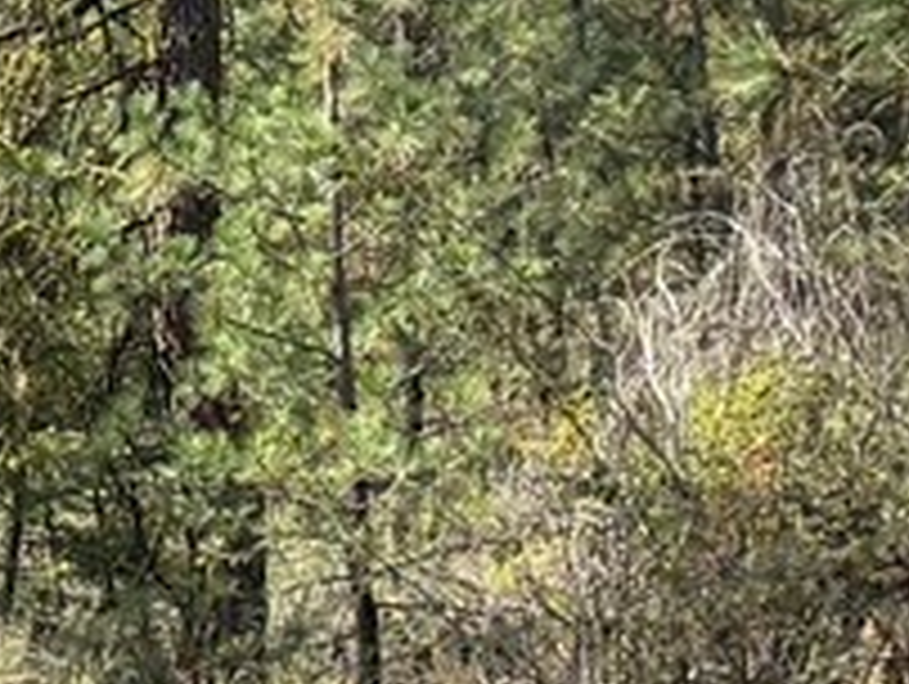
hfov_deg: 8.2
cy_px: 819
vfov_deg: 7.8
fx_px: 4995
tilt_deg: +7.8
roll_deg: +0.1
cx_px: -2160
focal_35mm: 190
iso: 100
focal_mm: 6.76
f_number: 1.78
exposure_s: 1/2000
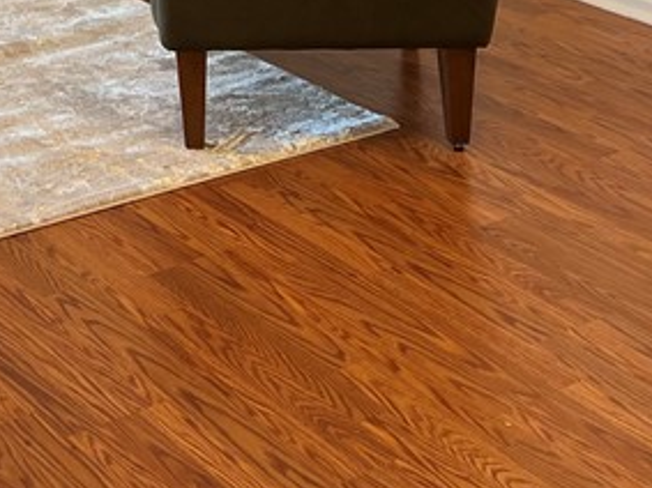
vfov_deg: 14.0
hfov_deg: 20.0
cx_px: -48
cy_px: -384
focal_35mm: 94
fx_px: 1770
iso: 64
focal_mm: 5.7
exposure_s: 1/120
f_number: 1.5
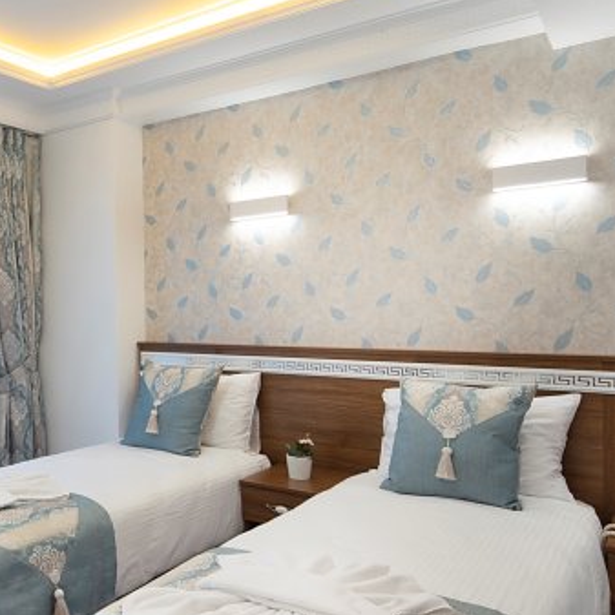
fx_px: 623
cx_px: 99
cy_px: 343
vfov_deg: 52.4
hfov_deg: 48.6
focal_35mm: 31
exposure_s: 1/3
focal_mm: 12
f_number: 14
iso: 200
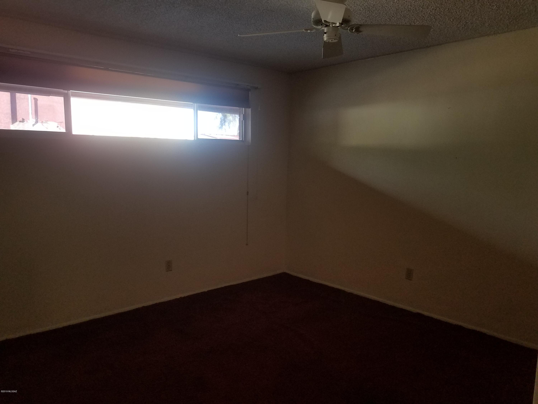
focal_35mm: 26
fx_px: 404
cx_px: 269
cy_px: 202
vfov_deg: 53.1
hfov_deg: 67.3
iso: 50
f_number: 1.7
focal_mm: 4.2
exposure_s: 1/60
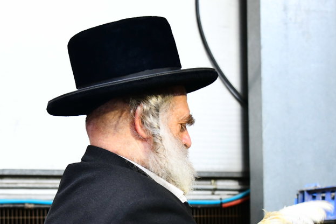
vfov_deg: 13.5
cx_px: 175
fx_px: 943
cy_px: 195
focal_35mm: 101
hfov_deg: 20.2
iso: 2500
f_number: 5
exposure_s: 1/125
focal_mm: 45
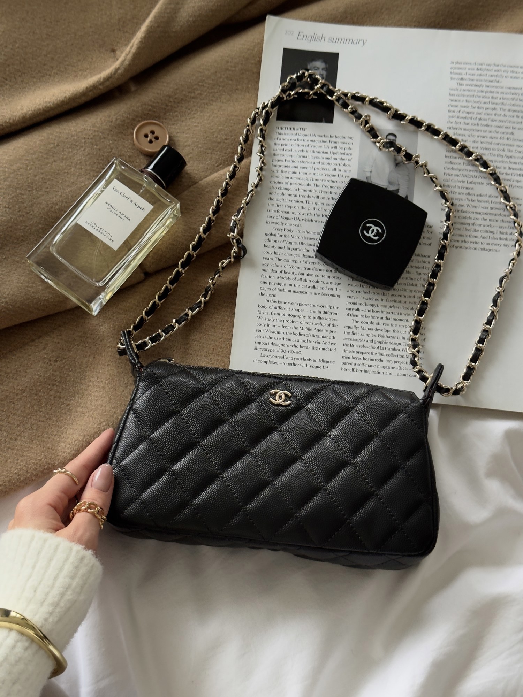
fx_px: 967
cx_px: 262
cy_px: 348
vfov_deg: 39.7
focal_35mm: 48
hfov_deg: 30.3
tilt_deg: -71.0
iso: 200
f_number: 1.78
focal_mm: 6.76
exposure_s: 1/60
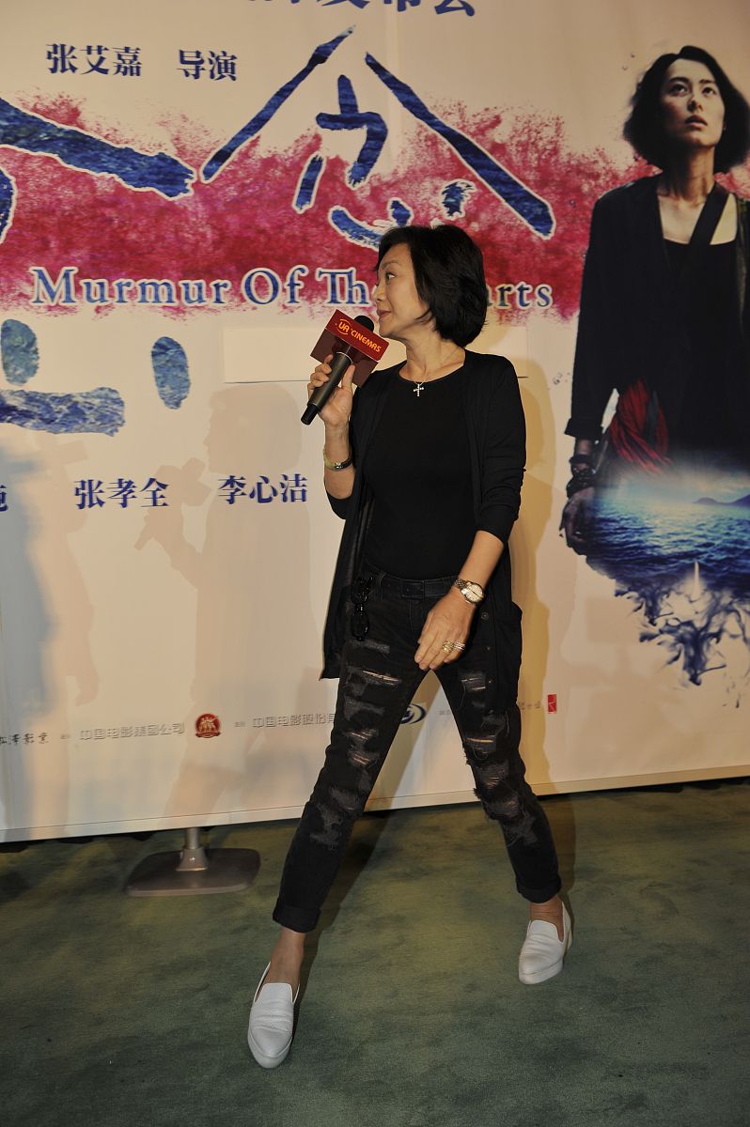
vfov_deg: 60.3
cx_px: 375
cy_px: 564
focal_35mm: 31
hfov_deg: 42.3
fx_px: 970
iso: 800
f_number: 4
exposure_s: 1/125
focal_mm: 31
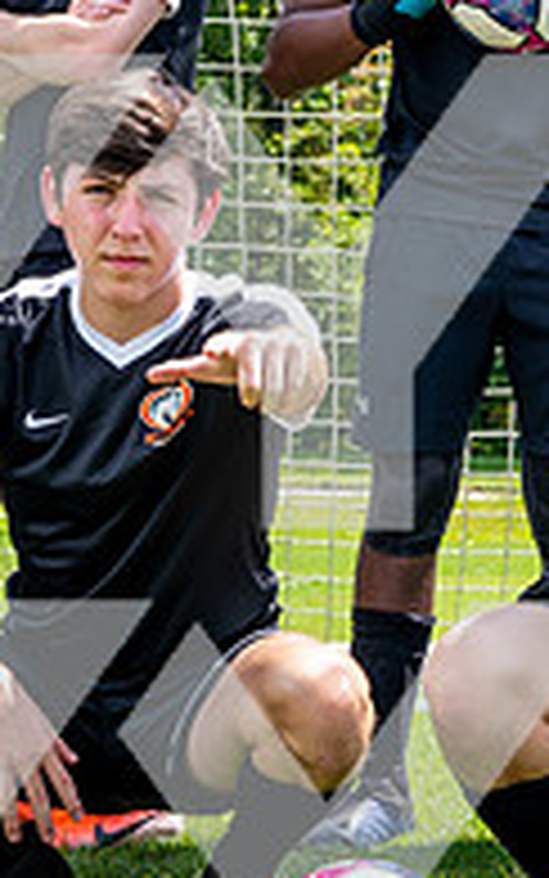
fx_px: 3588
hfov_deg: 8.7
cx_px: 426
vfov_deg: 13.9
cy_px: 362
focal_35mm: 150
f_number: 8
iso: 100
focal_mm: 46
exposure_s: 1/125
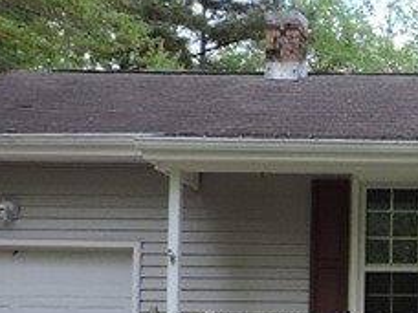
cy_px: 309
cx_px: 658
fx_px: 1304
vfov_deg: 13.5
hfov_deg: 16.3
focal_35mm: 108
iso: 100
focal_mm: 4.3
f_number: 3
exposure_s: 1/100
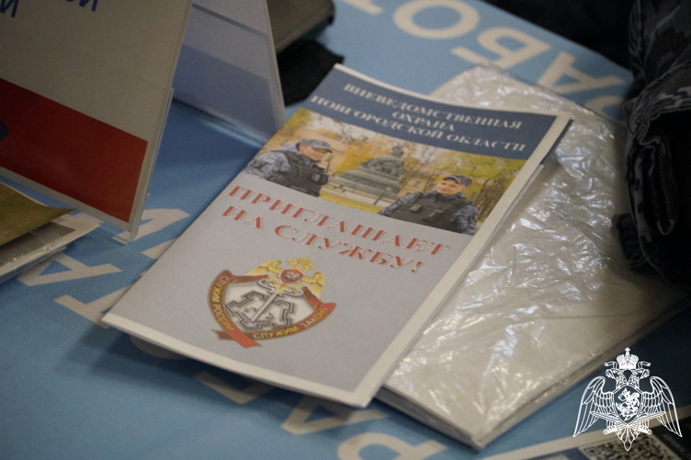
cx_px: 346
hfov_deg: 10.2
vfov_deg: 6.8
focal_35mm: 202
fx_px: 3883
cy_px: 230
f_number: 5.6
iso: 4000
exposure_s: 1/250
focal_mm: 135
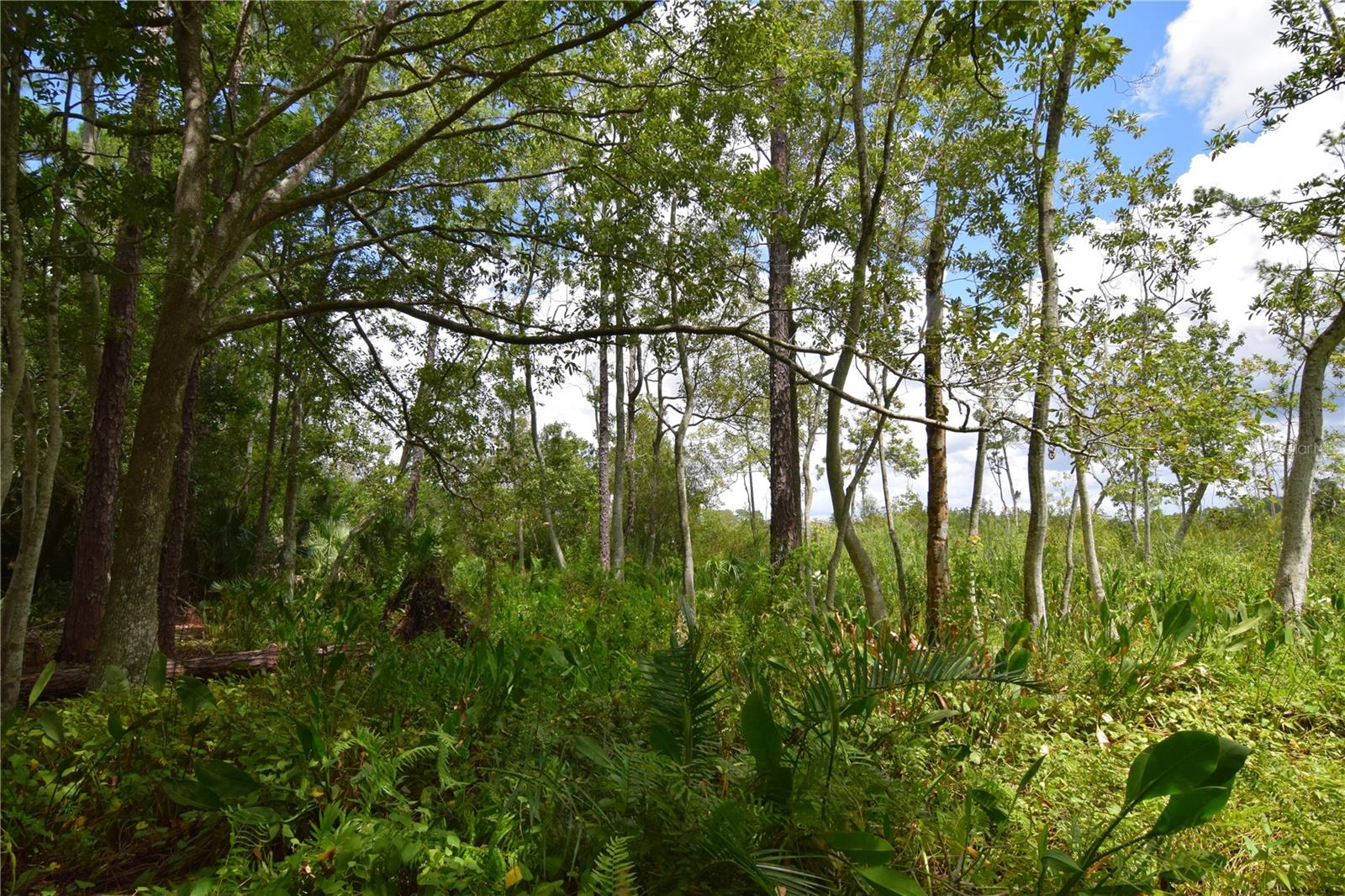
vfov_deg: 72.0
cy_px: 448
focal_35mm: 16
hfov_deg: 95.0
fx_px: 616
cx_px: 672
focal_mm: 11
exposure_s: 1/400
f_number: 11
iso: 400
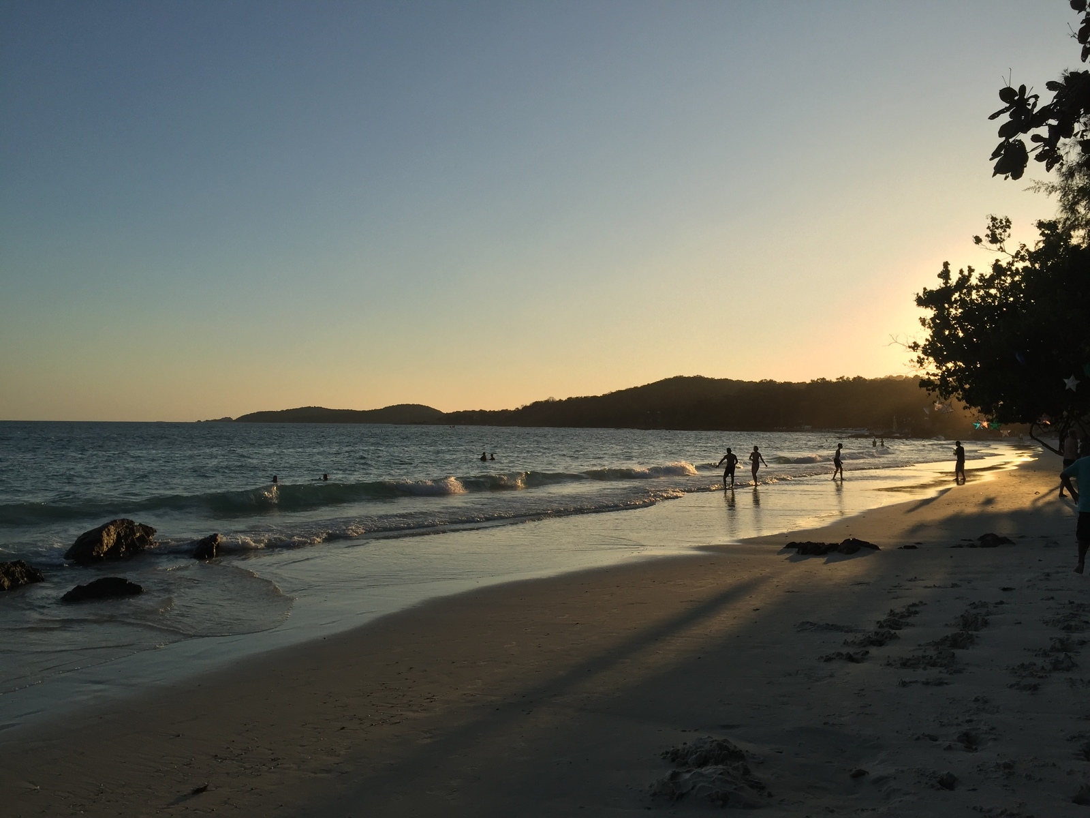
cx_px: 545
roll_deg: -1.3
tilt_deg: +1.7
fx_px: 913
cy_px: 409
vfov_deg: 48.2
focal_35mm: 29
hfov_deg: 61.7
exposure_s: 1/2639
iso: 32
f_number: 2.2
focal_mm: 4.15
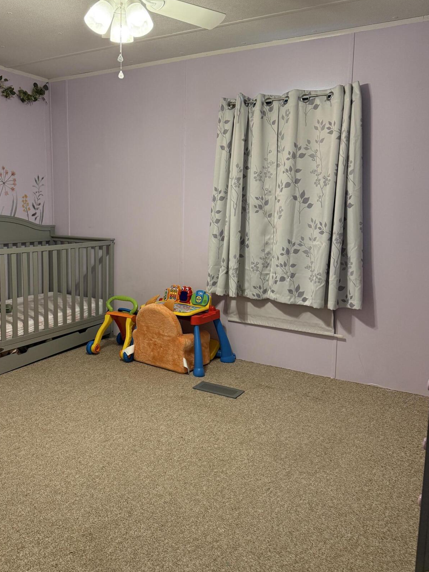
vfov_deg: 59.9
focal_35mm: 30
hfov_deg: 46.5
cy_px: 267
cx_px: 167
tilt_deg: -6.8
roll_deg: -2.1
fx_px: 496
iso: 250
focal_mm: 6.76
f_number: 1.78
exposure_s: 1/60
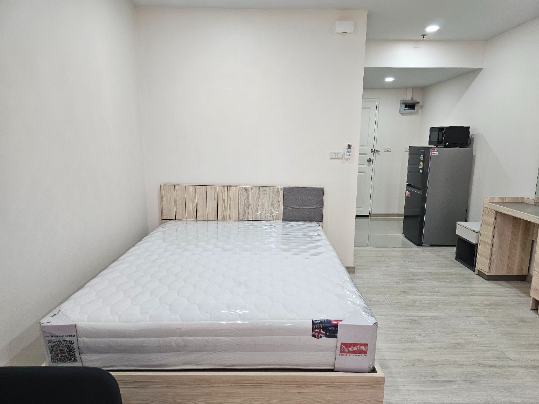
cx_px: 270
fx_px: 358
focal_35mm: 23
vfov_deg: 58.9
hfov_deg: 73.9
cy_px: 202
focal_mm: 6.3
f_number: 1.7
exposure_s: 1/120
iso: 200
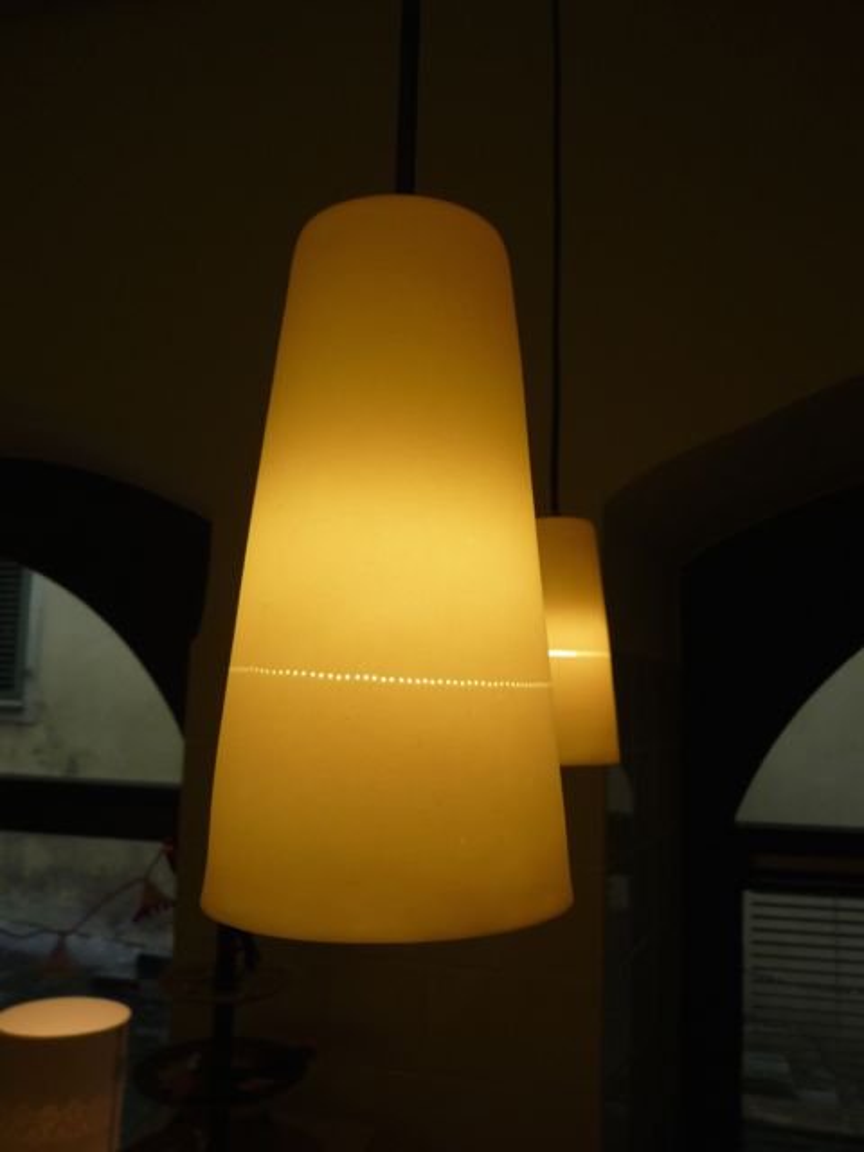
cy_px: 576
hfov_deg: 51.4
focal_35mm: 27
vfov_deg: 65.3
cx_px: 432
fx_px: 899
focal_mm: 4.7
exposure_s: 1/250
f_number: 2.9
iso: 100
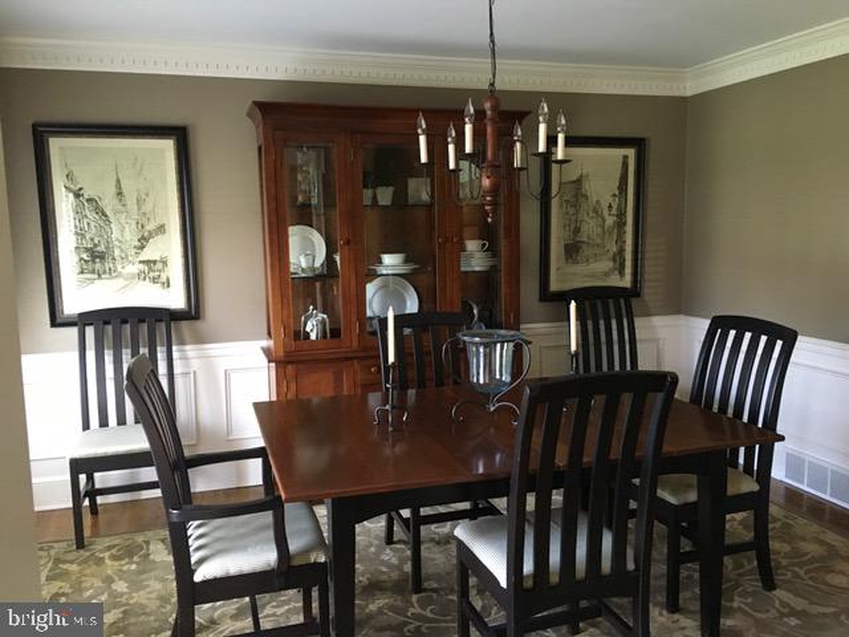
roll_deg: +0.6
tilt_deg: -6.6
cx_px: 424
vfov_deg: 48.2
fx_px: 711
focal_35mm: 29
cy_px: 318
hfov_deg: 61.7
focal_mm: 4.15
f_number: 2.2
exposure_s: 1/20
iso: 200
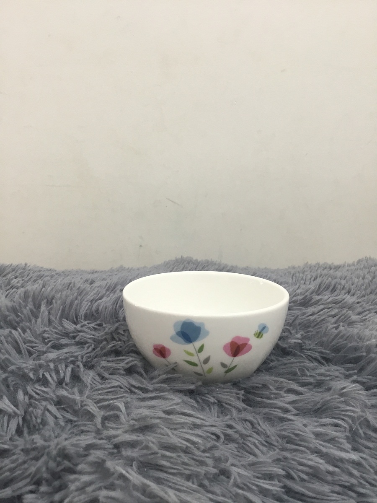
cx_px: 188
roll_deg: +0.0
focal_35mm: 31
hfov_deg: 45.4
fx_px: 450
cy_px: 252
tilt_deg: -11.6
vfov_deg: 58.4
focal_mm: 3.3
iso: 80
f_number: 2.4
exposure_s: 1/33
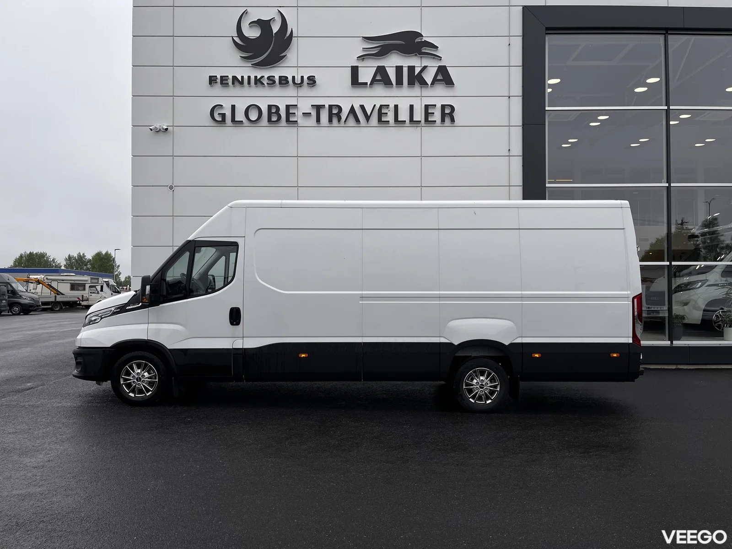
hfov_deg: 67.3
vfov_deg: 53.1
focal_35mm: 26
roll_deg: +0.3
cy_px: 274
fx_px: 550
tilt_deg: +1.6
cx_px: 366
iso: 50
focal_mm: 5.1
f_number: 1.6
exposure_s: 1/718
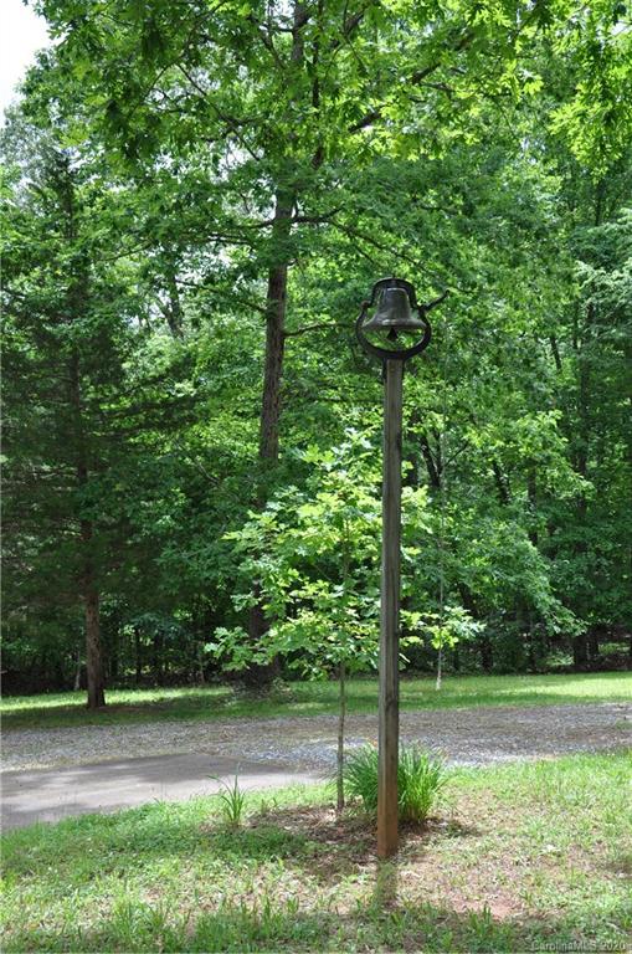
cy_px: 477
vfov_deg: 43.7
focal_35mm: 45
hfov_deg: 29.7
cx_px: 316
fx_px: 1190
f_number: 6.3
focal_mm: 30
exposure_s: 1/160
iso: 200
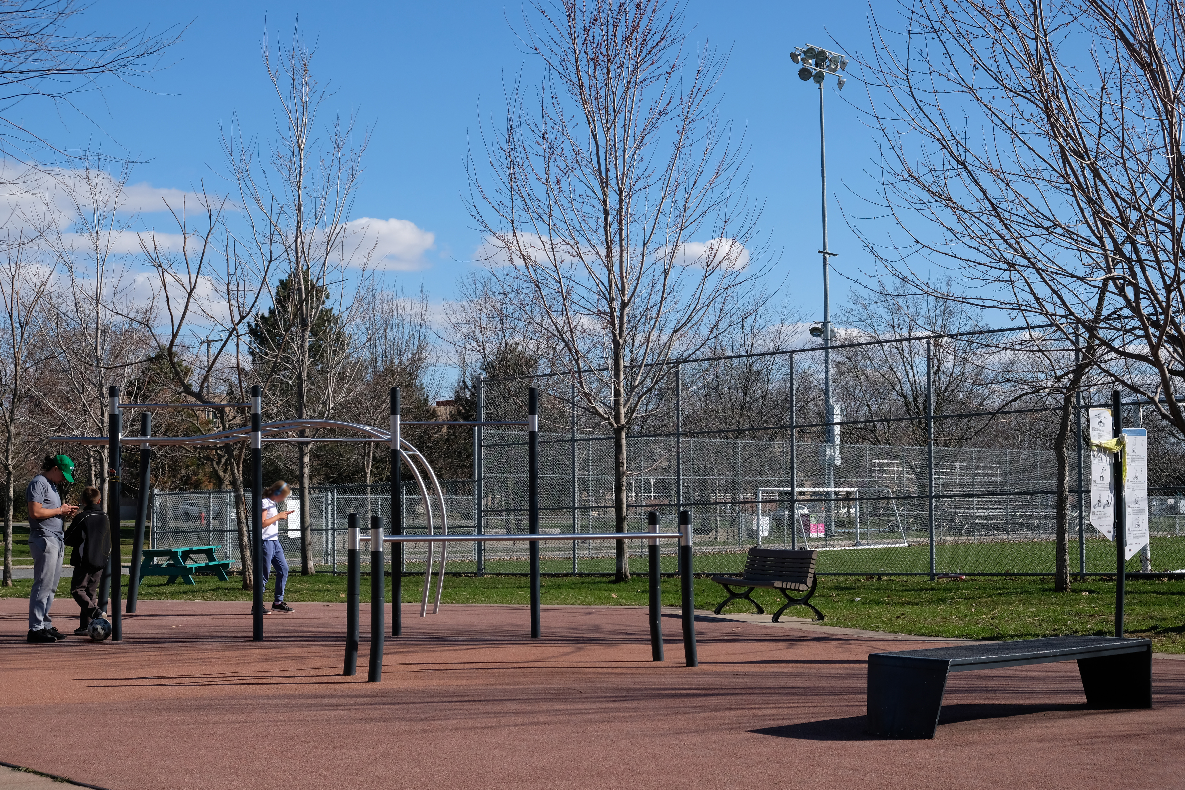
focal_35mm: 54
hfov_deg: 36.9
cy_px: 395
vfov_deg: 25.1
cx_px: 592
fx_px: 1777
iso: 200
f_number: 8
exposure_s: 1/420
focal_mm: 35.8
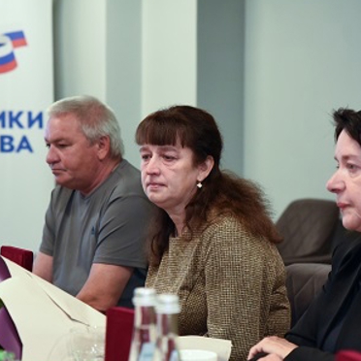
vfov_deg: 14.5
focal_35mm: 120
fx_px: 1416
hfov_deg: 14.5
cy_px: 208
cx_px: 182
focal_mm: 70
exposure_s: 1/200
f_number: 3.5
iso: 2500
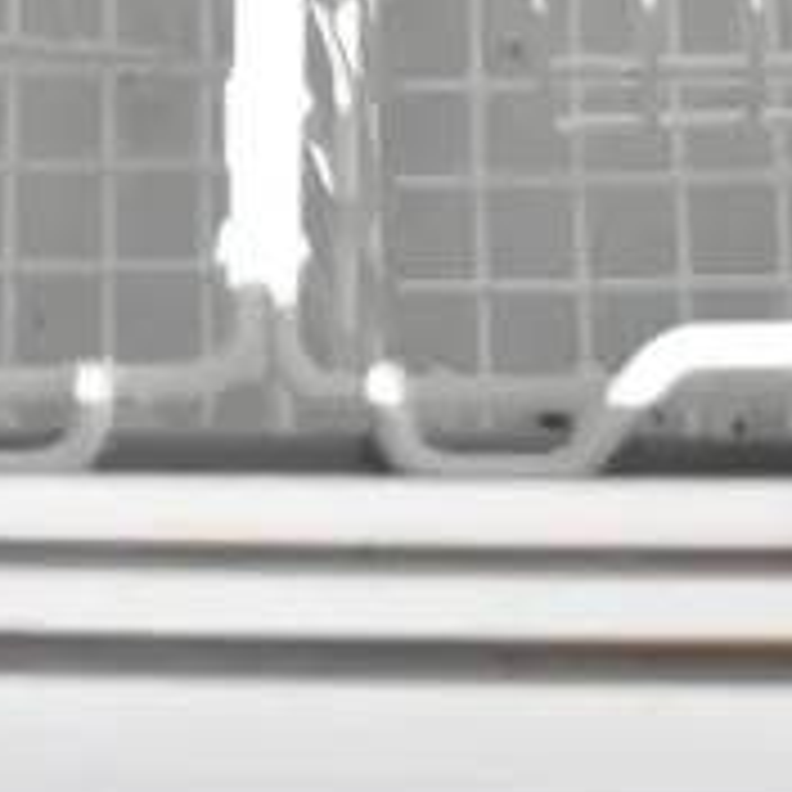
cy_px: -1186
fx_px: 4116
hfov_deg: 10.9
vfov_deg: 9.6
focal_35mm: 159
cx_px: -22
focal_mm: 24
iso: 6400
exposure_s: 1/160
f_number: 5
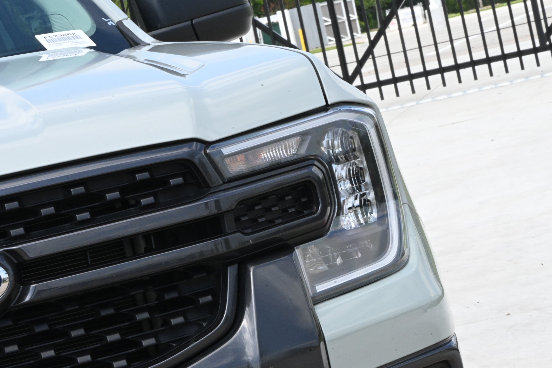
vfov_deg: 7.0
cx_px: 282
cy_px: 182
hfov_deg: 10.5
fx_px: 2998
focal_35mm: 196
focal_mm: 125
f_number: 40
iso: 1000
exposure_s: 1/60
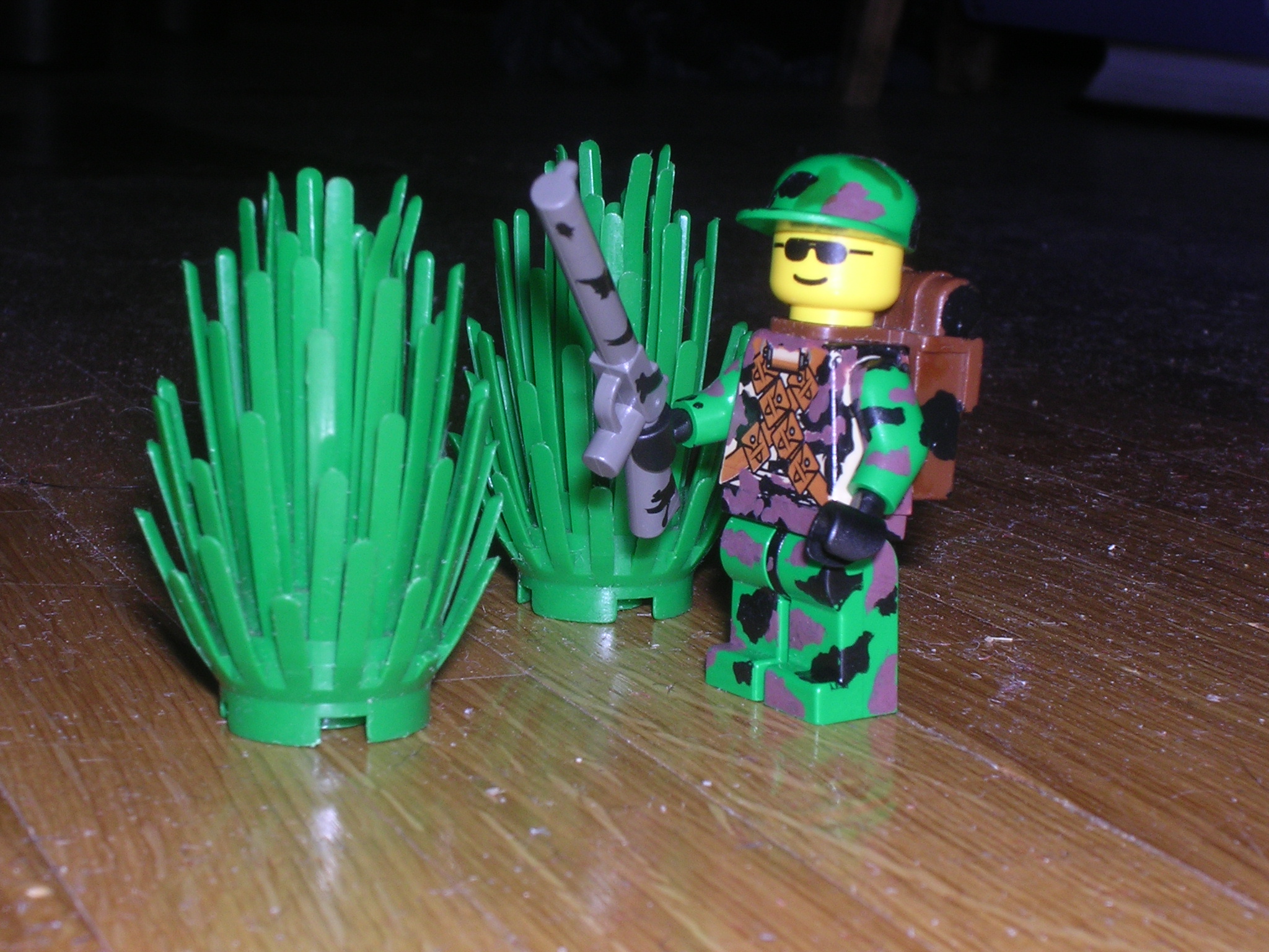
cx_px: 634
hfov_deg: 22.8
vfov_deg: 17.2
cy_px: 476
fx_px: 3153
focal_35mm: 86
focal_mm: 13
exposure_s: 1/60.1
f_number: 8.2
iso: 100
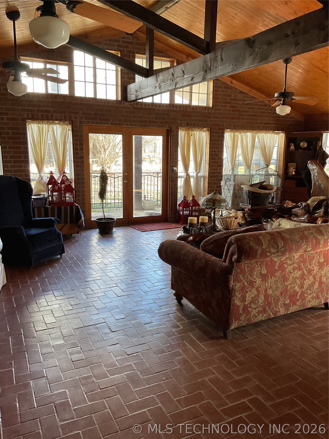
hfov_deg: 48.2
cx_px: 164
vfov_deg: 61.7
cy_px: 220
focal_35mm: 29
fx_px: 367
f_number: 1.8
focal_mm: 3
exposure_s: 1/60
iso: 100
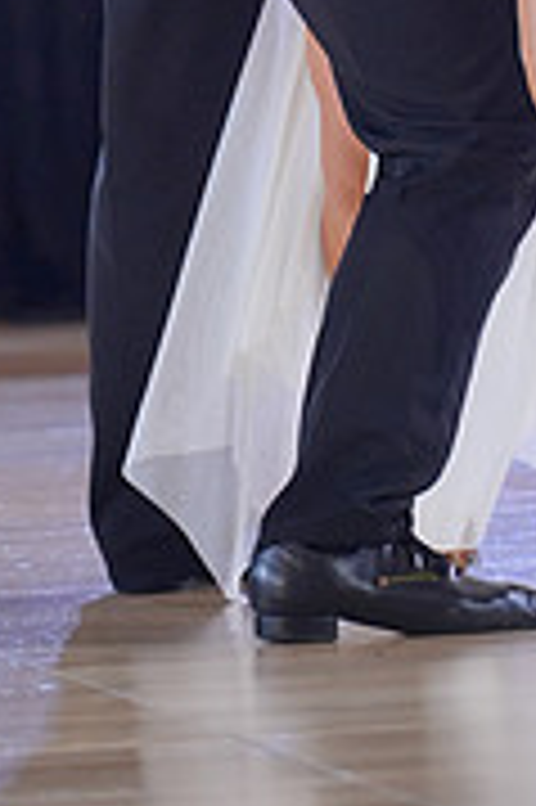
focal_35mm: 651
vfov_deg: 3.2
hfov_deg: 2.1
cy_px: -338
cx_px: 412
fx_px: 14566
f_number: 2
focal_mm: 134
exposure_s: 1/500
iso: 800
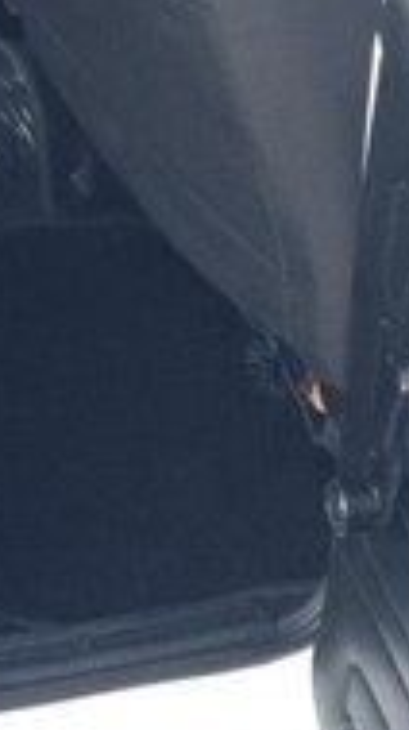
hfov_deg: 13.4
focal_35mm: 83
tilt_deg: -21.9
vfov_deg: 23.3
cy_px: -166
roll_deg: -0.9
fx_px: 1604
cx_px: -266
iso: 40
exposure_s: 1/33
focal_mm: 4.15
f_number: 2.2
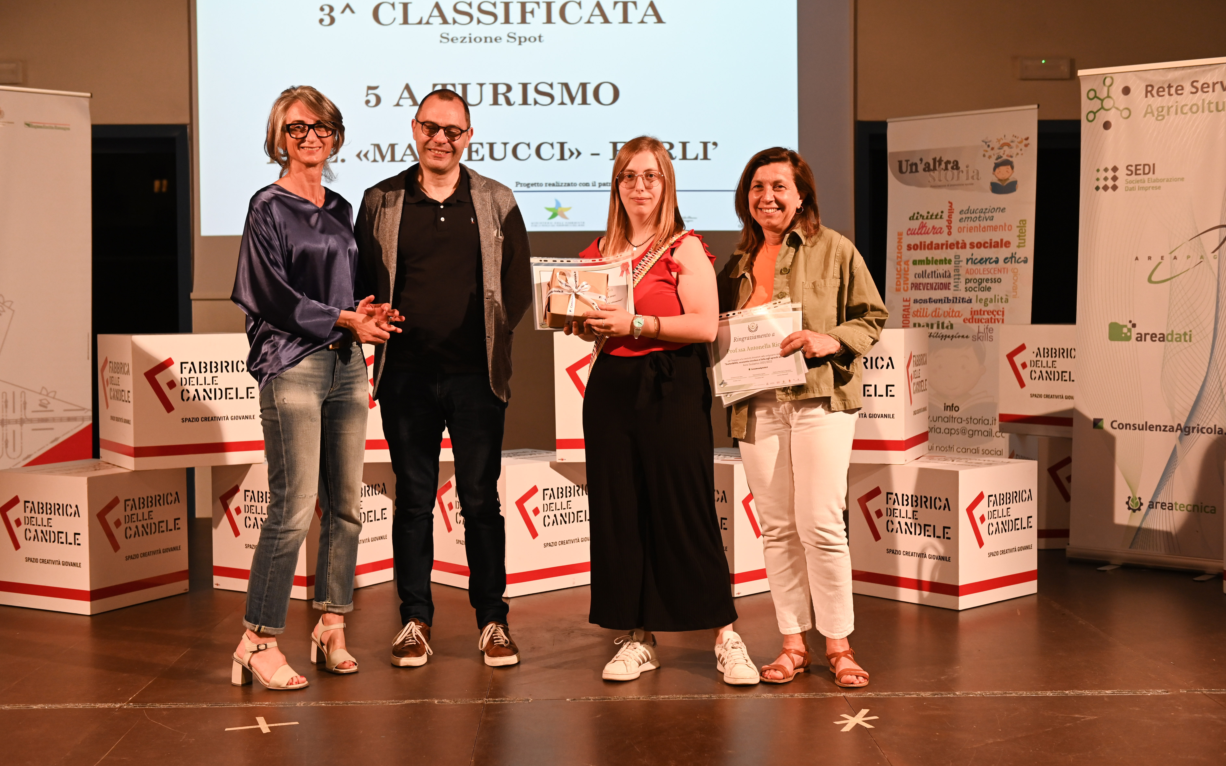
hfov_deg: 44.4
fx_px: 1504
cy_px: 381
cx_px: 615
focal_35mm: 45
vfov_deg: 28.6
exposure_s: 1/125
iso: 1250
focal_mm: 44
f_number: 4
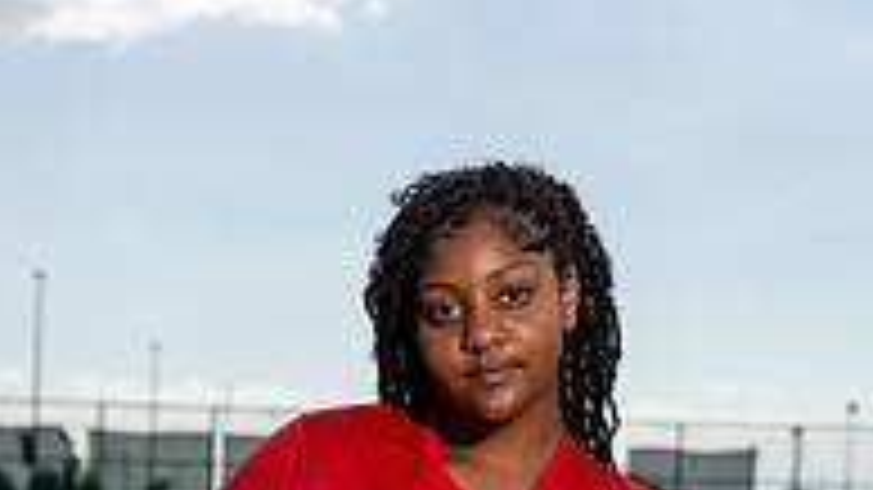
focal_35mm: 114
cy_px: 1002
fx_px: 2638
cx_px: 297
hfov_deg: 18.7
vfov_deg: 9.8
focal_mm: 47
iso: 100
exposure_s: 1/1250
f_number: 4
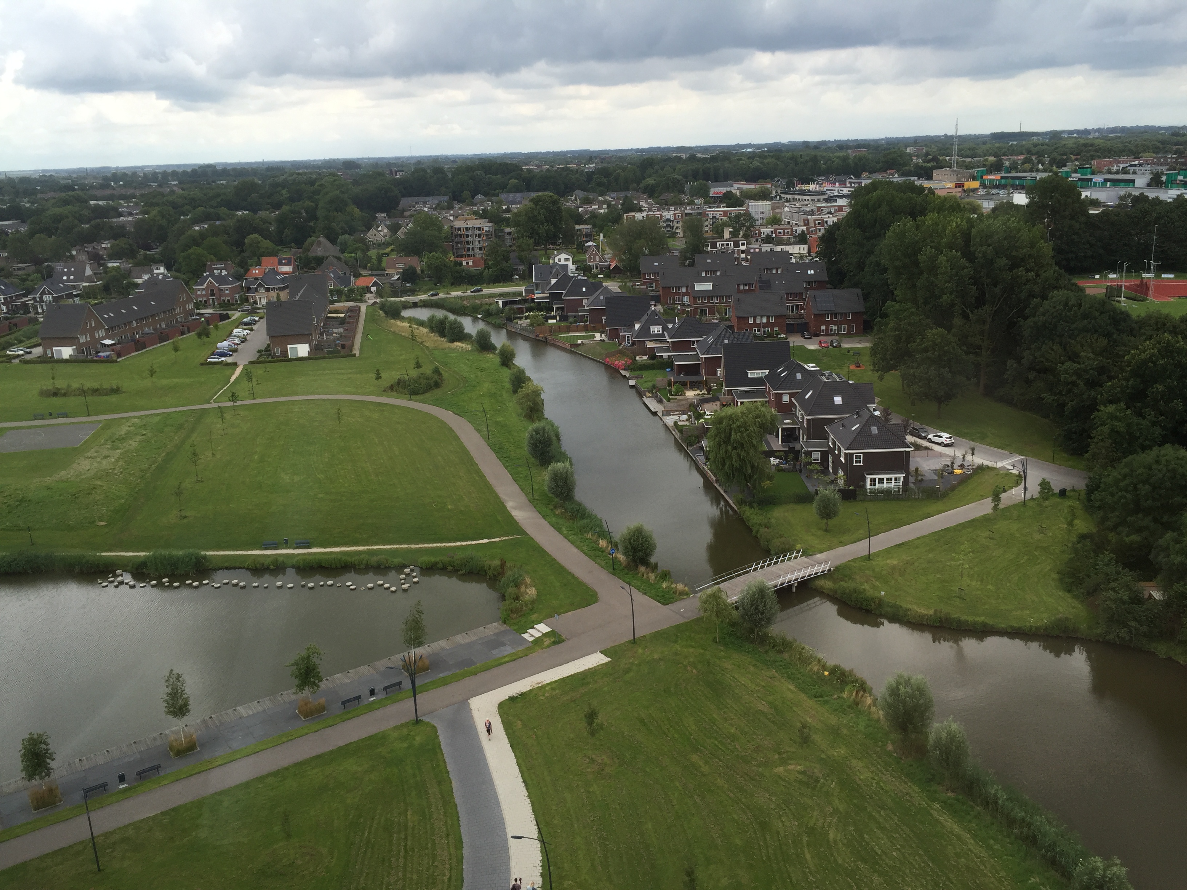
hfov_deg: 61.7
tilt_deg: -15.1
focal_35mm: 29
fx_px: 994
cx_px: 594
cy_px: 445
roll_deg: +2.6
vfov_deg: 48.2
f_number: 2.2
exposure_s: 1/682
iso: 32
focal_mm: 4.15
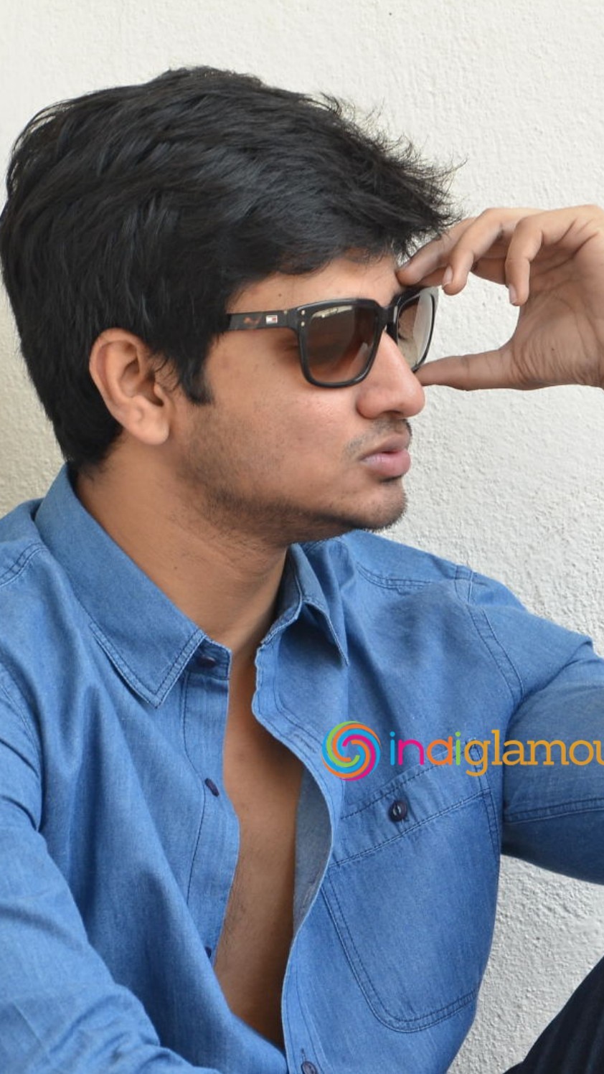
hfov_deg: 7.3
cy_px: 537
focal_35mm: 166
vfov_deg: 13.0
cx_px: 479
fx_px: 4727
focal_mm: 70
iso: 500
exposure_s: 1/125
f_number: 5.6
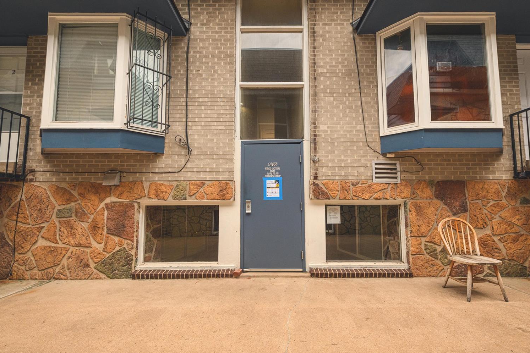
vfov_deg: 77.3
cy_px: 184
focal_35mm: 15
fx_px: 221
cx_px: 272
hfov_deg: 100.4
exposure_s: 1/250
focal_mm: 14
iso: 1250
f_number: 8
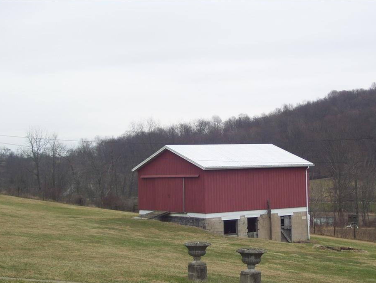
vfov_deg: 18.7
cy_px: 158
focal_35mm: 79
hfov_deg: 24.7
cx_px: 200
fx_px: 859
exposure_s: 1/200
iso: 80
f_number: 4
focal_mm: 11.6
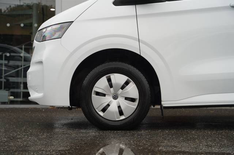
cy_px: 78
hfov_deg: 35.0
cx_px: 117
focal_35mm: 57
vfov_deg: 23.7
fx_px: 371
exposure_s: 1/80
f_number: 4.5
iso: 100
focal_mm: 57.1
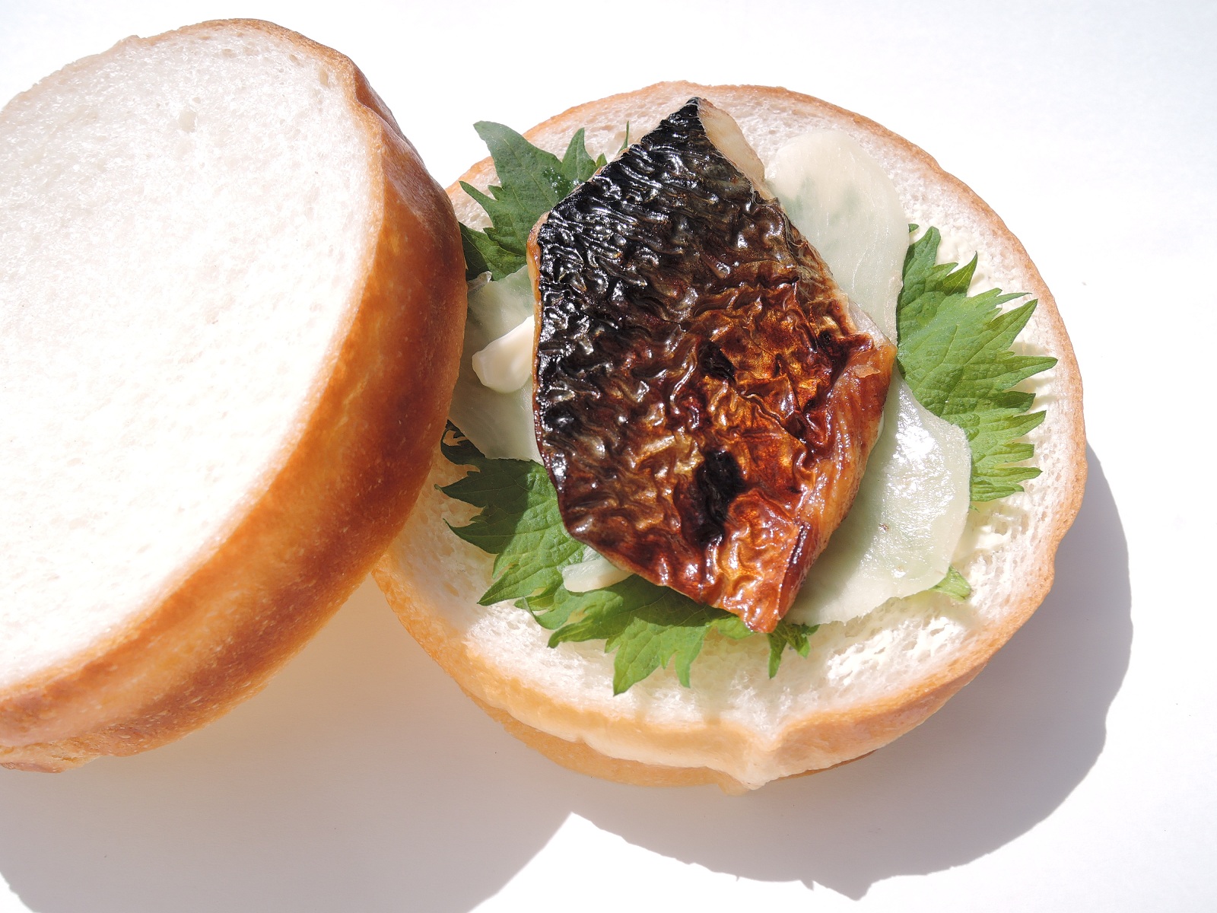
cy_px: 456
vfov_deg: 56.8
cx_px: 608
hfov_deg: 71.6
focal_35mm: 24
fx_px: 844
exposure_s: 1/1000
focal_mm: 5.1
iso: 80
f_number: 3.5
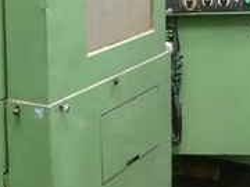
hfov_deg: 20.8
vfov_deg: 16.2
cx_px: -32
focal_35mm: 89
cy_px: -3
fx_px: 643
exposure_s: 1/10
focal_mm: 4.1
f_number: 3.3
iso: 400
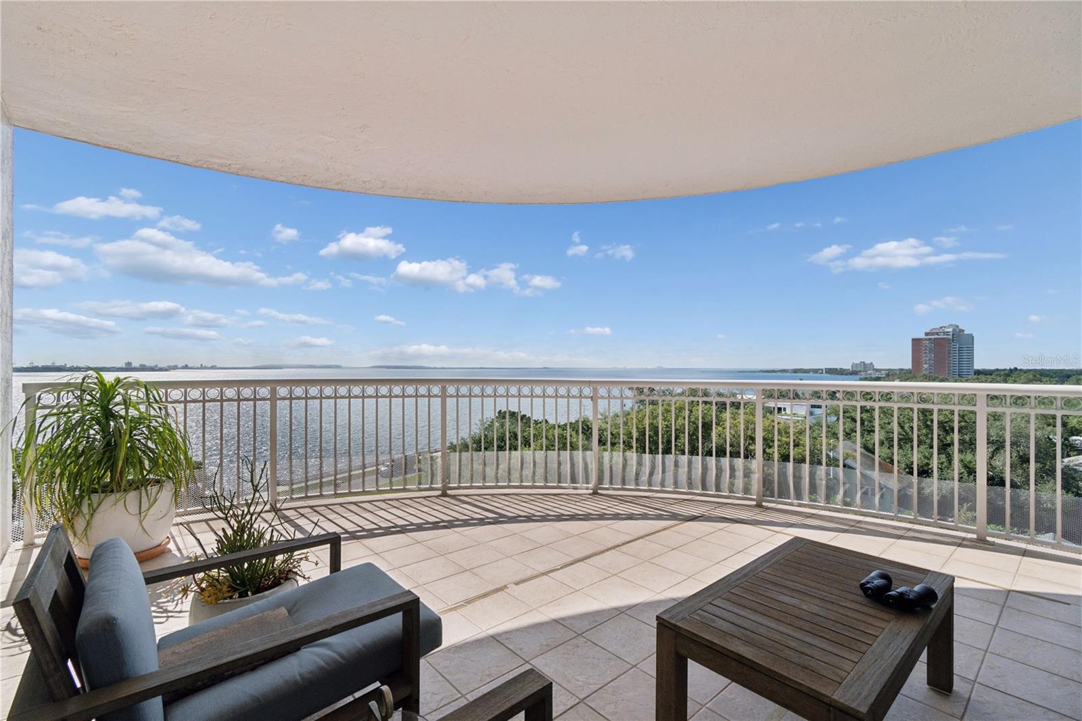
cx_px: 541
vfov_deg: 77.3
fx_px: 451
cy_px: 360
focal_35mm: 15
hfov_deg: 100.4
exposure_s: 1/1250
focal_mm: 10
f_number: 7.1
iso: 100
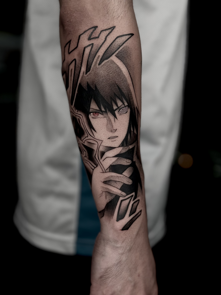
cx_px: 110
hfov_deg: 30.3
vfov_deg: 39.7
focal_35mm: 48
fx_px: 409
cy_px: 148
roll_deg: -6.7
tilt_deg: -12.3
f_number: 1.78
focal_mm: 6.76
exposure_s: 1/516
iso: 64
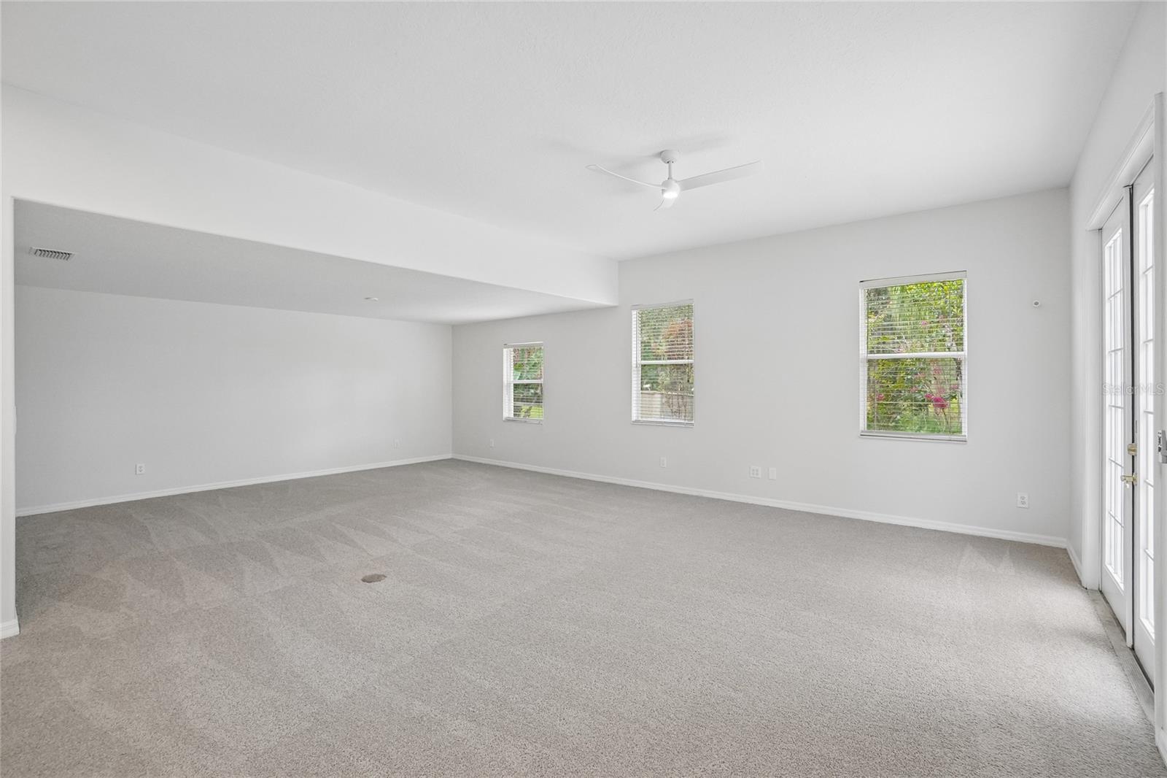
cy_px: 389
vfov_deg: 77.3
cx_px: 584
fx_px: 486
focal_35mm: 15
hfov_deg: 100.4
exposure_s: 1/30
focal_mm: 10
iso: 800
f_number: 8
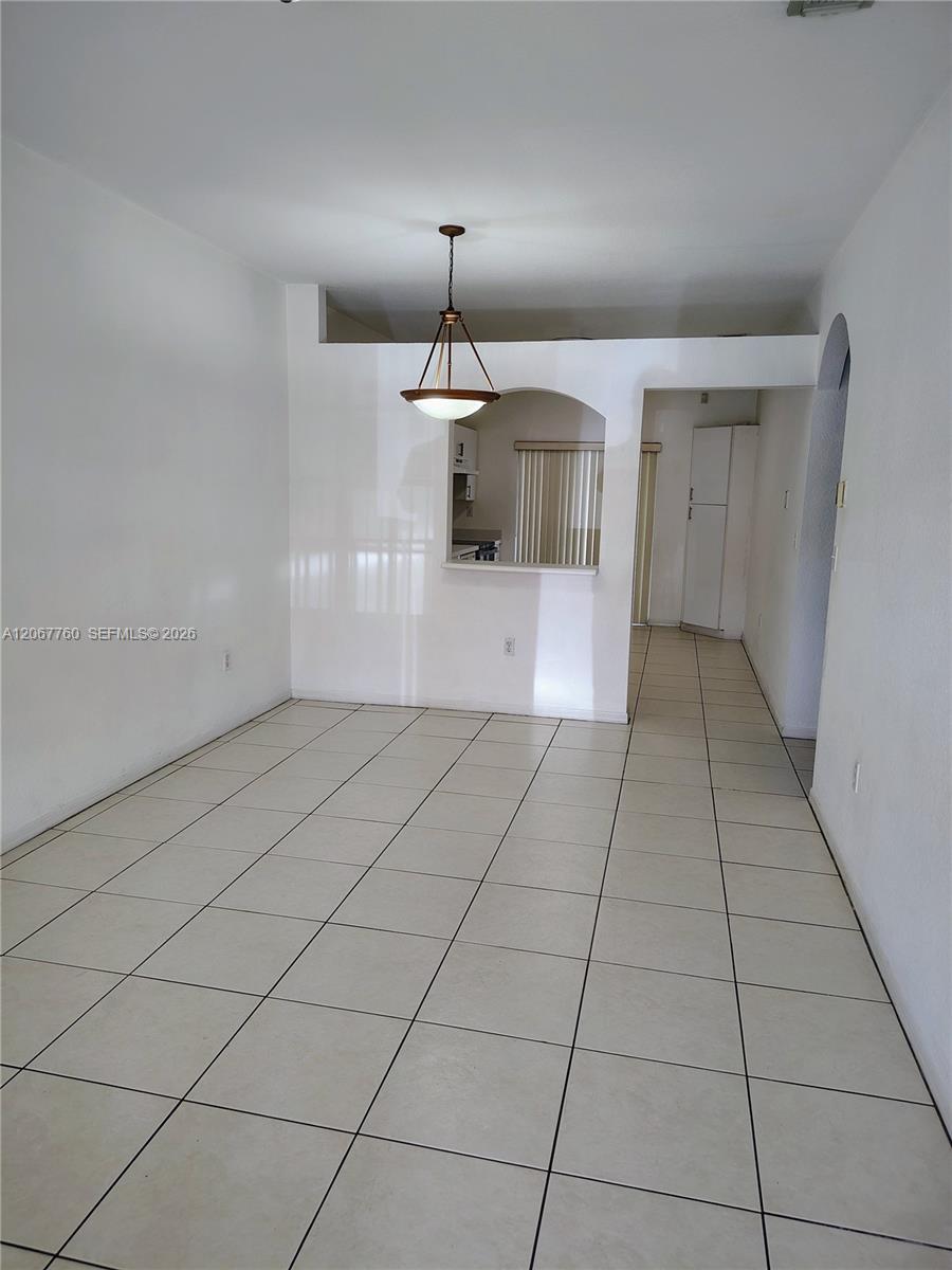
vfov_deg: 71.6
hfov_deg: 56.8
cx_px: 476
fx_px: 880
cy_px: 635
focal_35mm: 24
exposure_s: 1/120
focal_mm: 5.56
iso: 242
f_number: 1.8
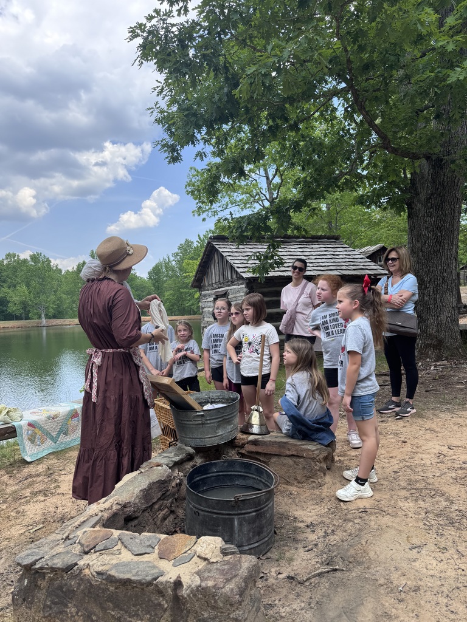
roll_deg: +2.5
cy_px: 311
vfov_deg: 71.6
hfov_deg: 56.8
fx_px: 432
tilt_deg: -1.1
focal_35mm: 24
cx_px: 234
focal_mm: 6.76
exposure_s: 1/1238
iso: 80
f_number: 1.78
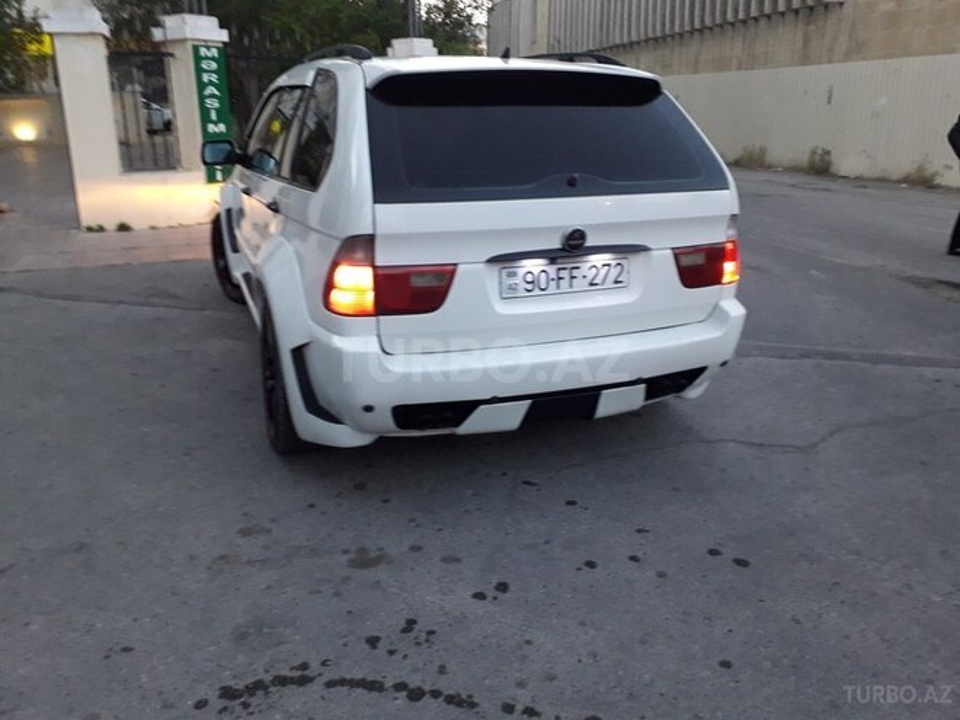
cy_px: 360
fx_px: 749
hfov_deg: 65.3
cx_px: 480
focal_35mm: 27
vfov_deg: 51.4
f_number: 1.9
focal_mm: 3.6
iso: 200
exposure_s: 1/25
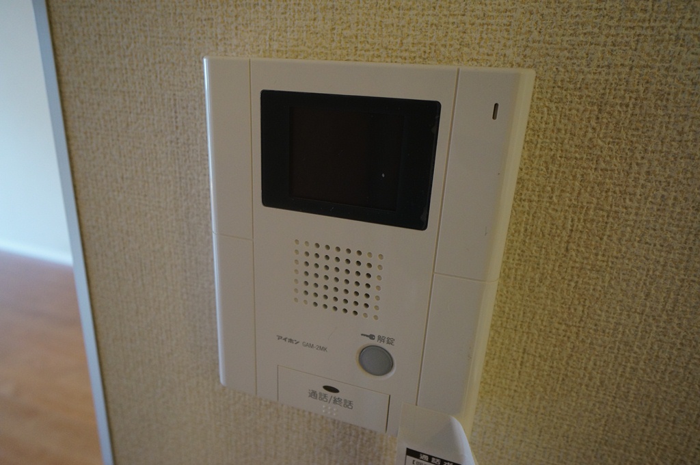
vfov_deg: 59.4
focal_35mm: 21
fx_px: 408
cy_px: 232
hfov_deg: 81.3
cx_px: 350
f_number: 4
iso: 800
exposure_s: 1/60
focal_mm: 14
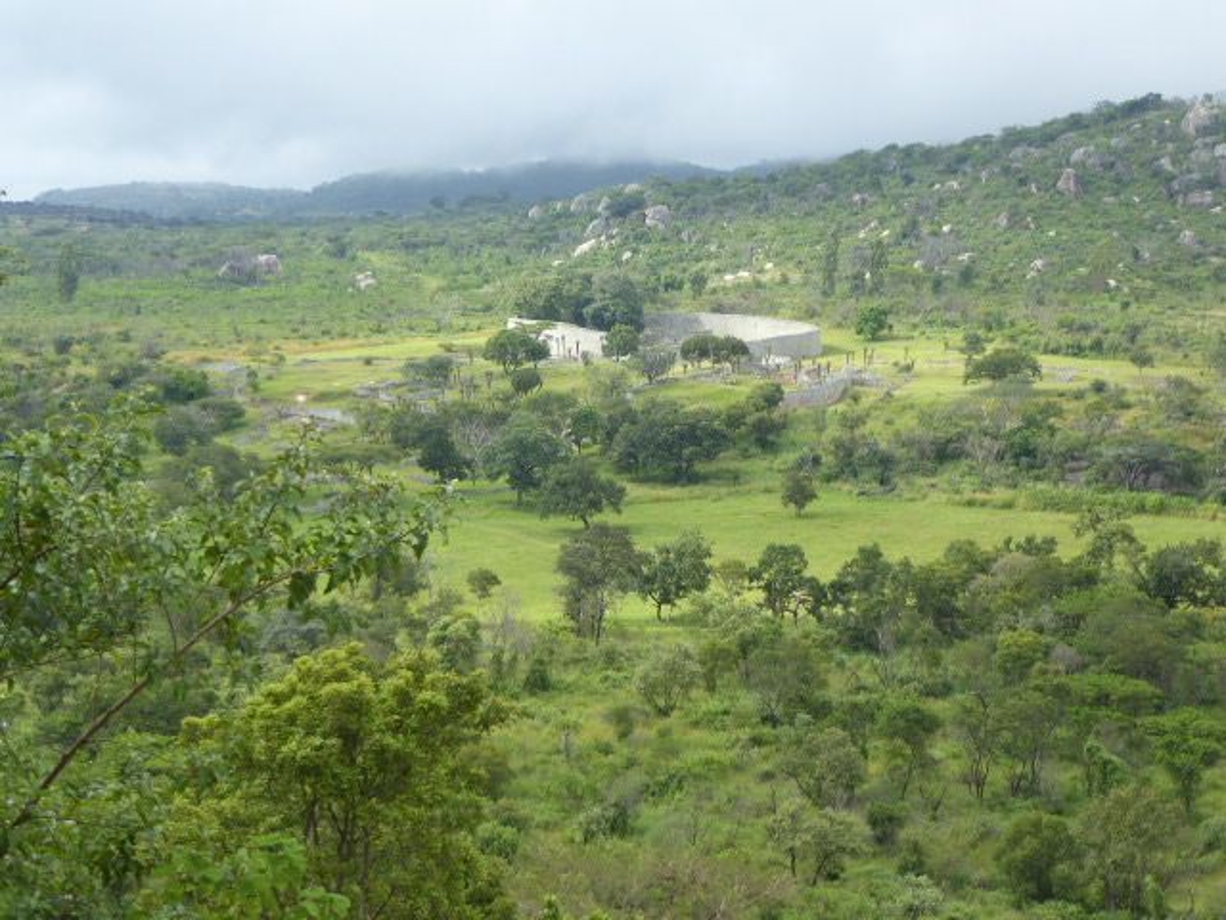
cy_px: 460
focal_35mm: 69
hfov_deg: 28.2
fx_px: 2444
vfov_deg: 21.3
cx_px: 613
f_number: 4.4
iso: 80
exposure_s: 1/100
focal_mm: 11.7
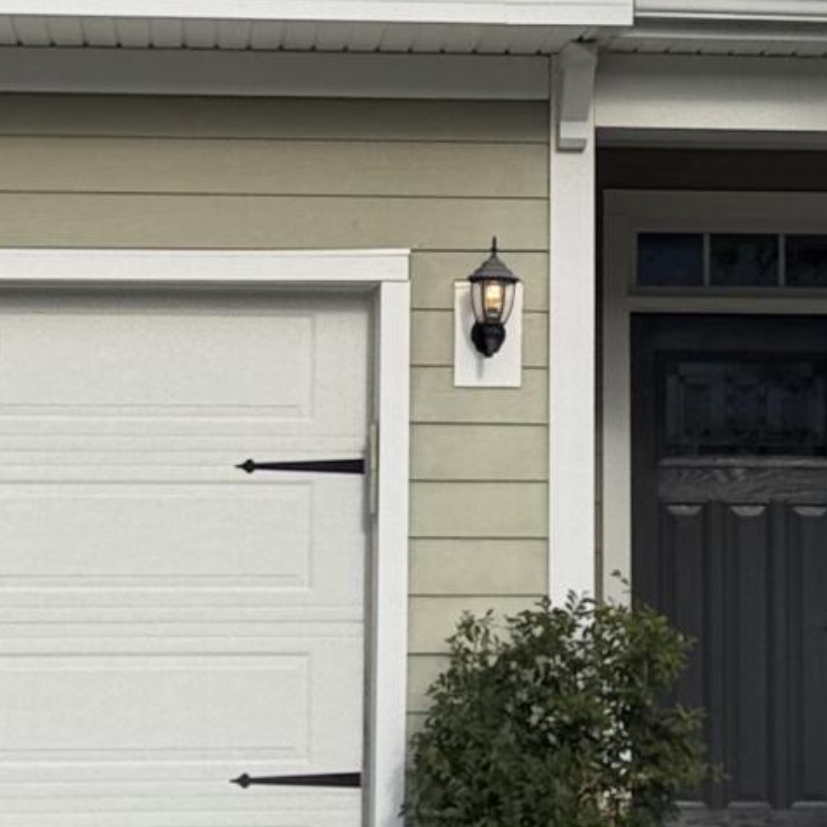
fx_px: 3622
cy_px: 186
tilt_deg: +8.0
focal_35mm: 134
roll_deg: -0.4
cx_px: 526
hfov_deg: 13.0
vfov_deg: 13.0
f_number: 1.78
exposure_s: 1/5319
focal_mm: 6.76
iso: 80
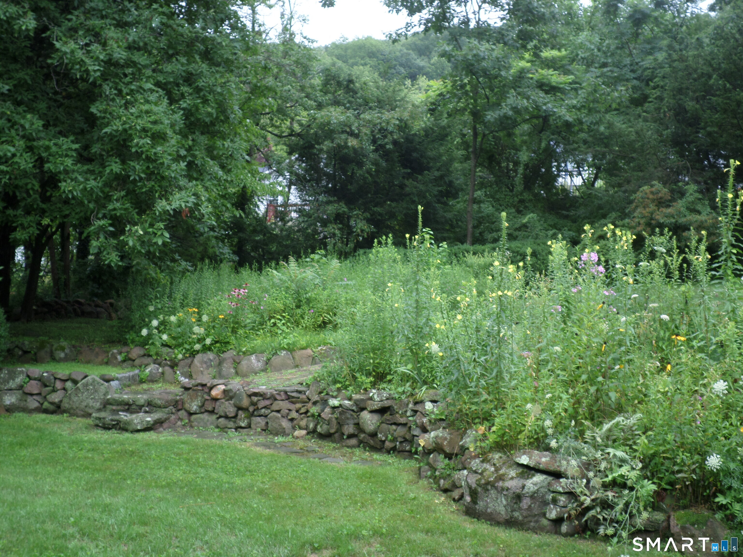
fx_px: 923
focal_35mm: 43
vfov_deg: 33.6
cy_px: 278
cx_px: 372
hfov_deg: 43.9
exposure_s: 1/45
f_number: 3.2
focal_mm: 7.8
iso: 80
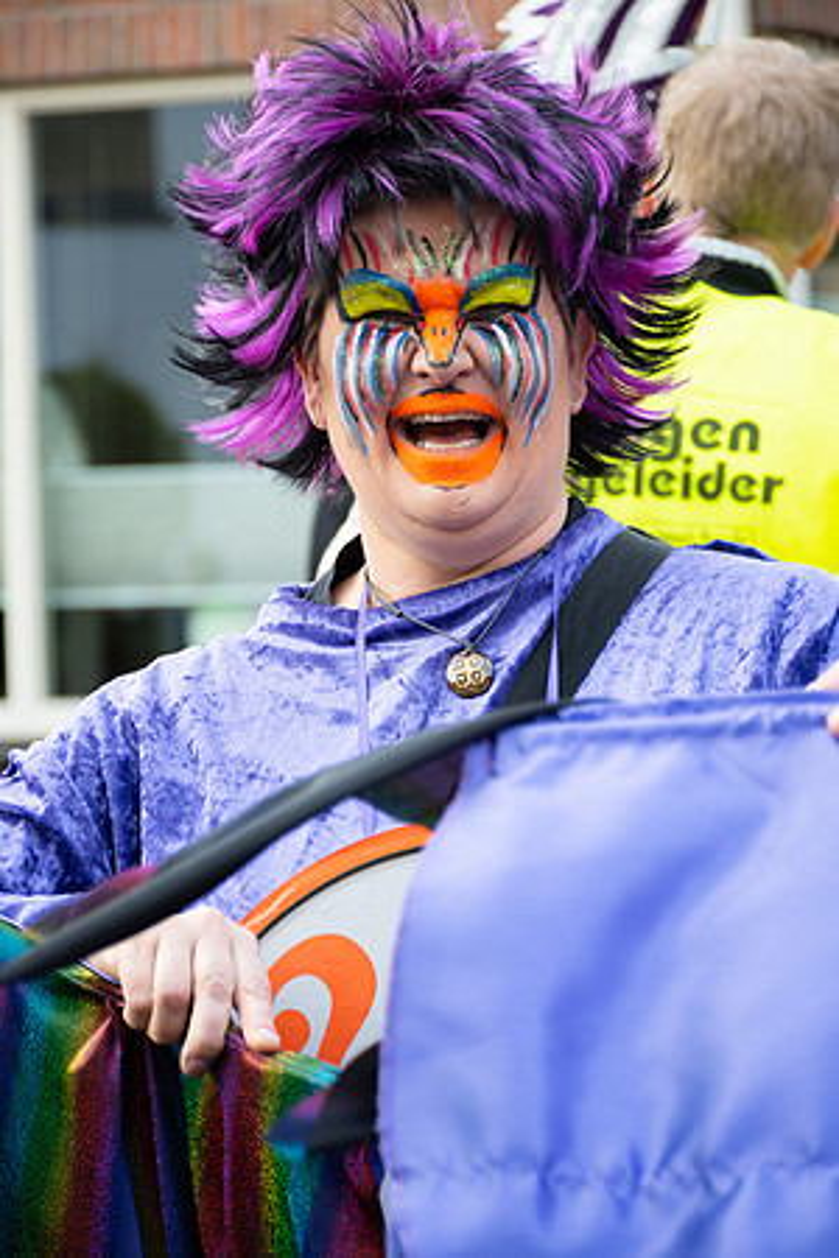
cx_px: 420
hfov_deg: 8.7
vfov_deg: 13.0
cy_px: 629
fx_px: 5506
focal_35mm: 158
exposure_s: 1/400
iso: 400
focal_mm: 105
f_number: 5.6
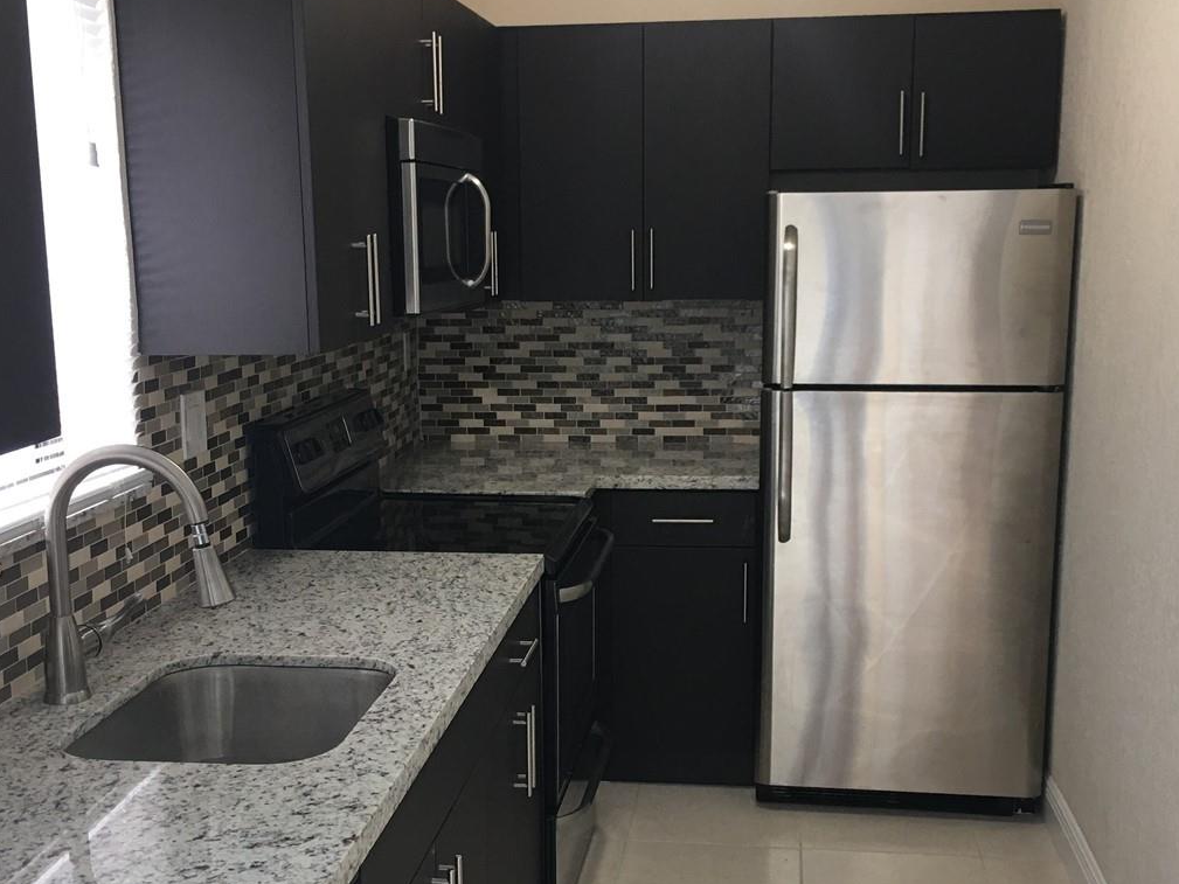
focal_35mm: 46
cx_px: 573
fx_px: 1567
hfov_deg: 41.2
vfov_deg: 31.3
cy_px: 571
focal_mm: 4.15
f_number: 2.2
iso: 25
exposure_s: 1/15
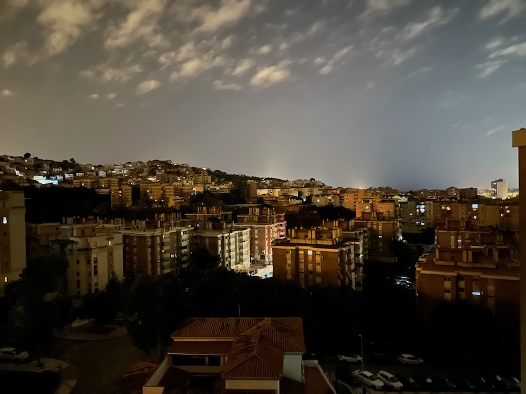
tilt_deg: -0.7
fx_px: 365
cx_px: 263
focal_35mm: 24
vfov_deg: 56.8
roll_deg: +1.1
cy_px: 197
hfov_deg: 71.6
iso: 5000
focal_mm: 6.86
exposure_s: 1
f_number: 1.78
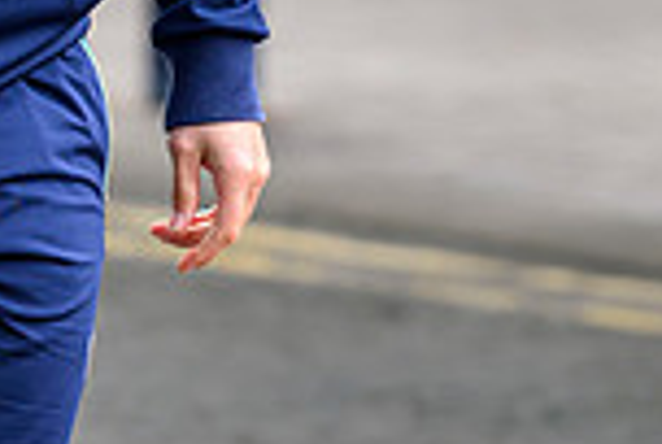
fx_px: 8568
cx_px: 318
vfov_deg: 3.0
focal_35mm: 465
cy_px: -483
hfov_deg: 4.4
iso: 500
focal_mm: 103
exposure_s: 1/500
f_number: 3.2
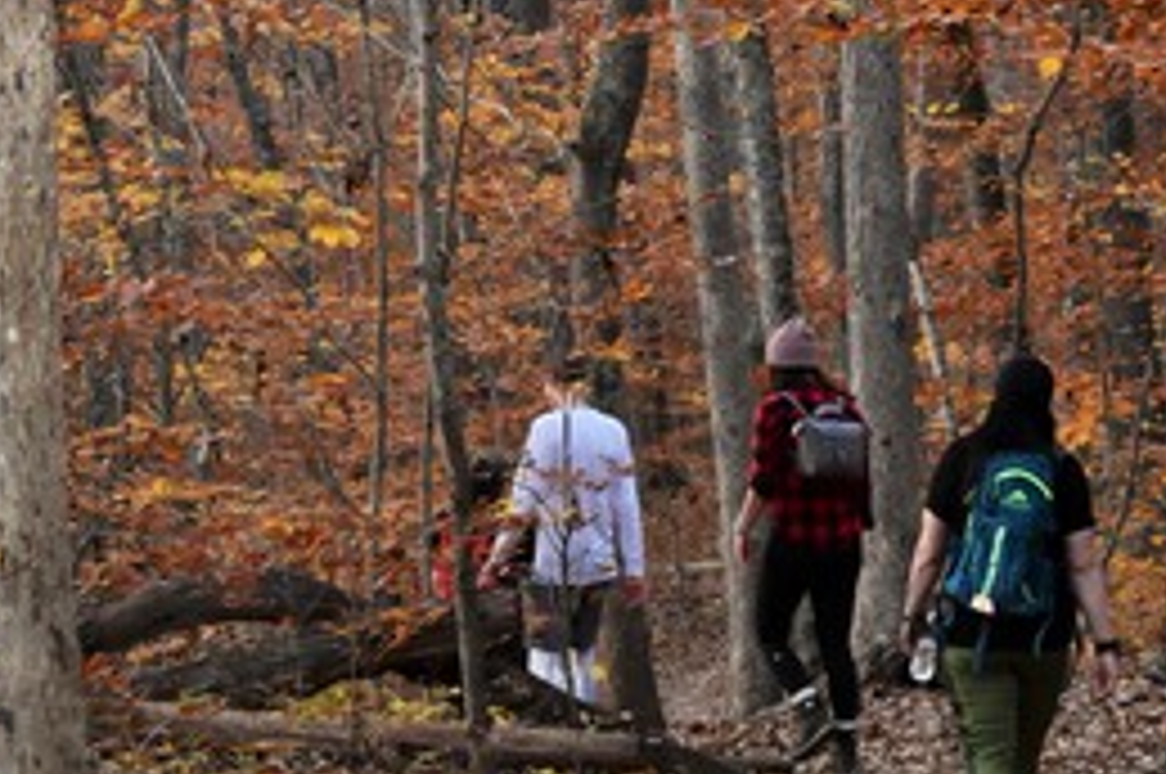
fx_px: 5370
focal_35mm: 166
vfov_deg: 8.2
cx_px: 718
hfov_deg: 12.4
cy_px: 292
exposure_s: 1/60
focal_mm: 55
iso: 2000
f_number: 5.6
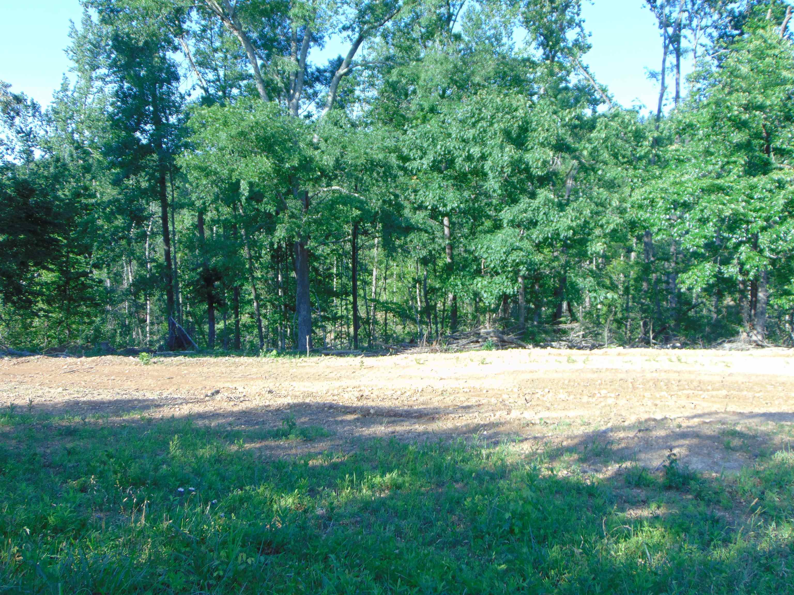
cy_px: 298
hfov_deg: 55.4
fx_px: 757
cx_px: 397
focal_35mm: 33
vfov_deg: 42.9
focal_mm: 5.8
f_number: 3.2
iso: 80
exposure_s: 1/250
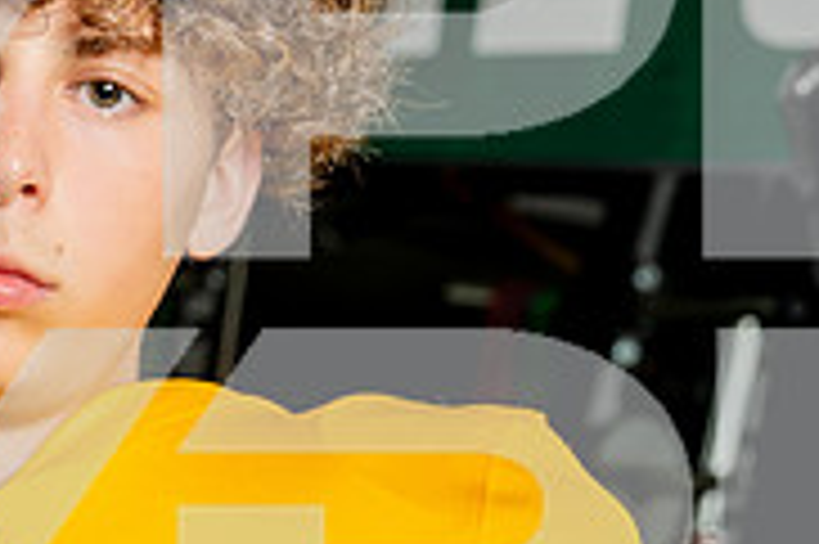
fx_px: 4182
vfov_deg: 7.4
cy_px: 567
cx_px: 91
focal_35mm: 184
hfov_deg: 11.1
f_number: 5.6
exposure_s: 1/250
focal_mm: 54
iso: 100
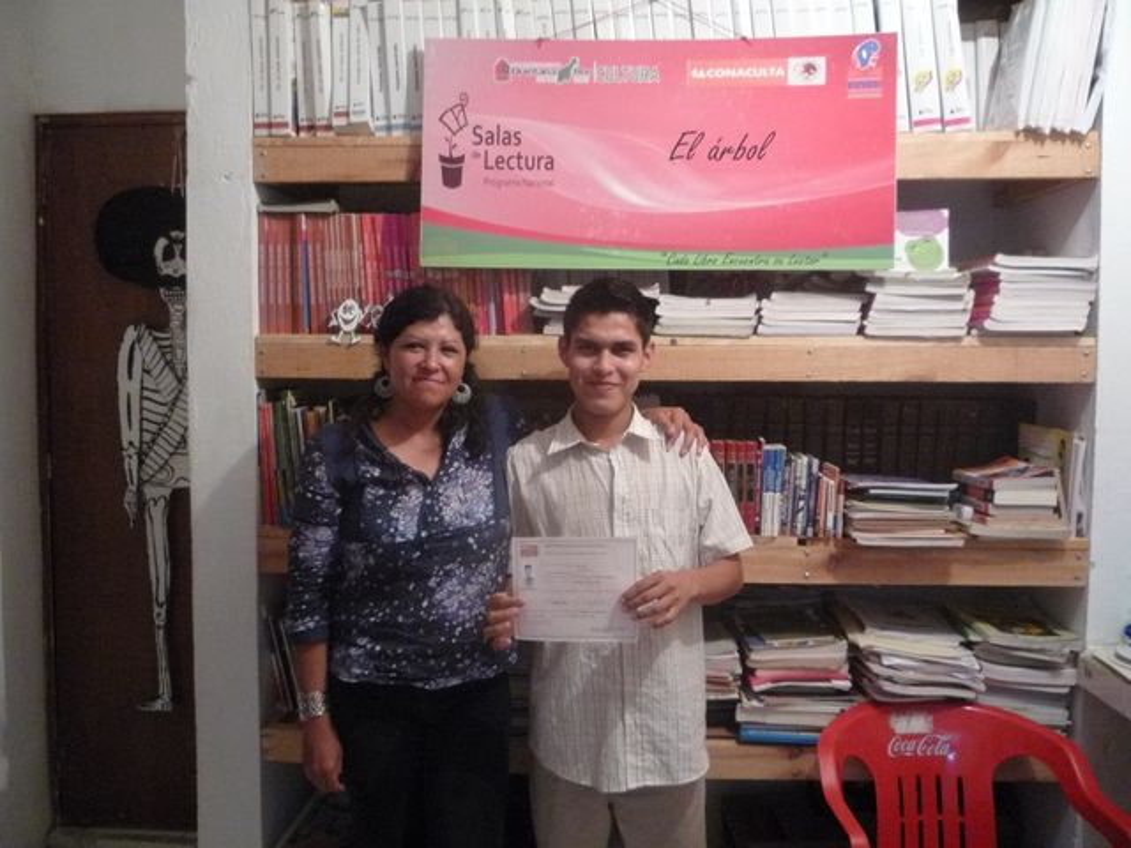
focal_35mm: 30
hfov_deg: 60.0
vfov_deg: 46.8
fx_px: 980
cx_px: 566
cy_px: 424
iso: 400
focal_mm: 5.2
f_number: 3.3
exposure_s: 1/8
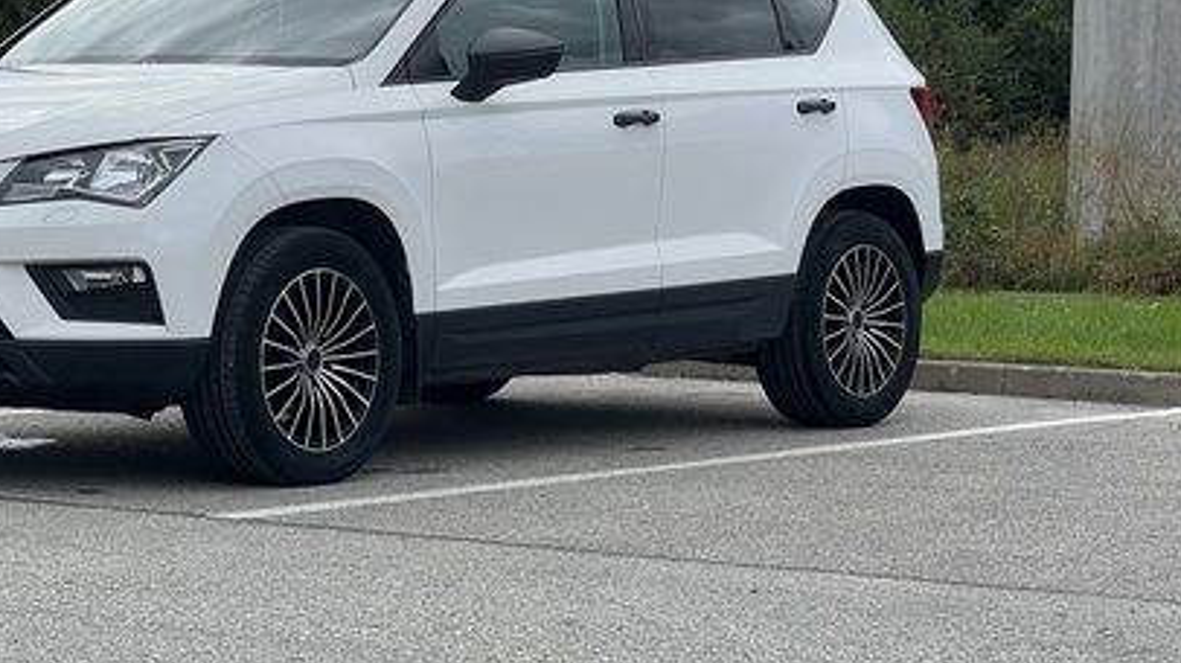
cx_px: 361
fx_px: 3882
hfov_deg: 17.2
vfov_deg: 9.8
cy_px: 273
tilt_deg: -1.1
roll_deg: -1.9
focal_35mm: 124
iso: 32
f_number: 2.8
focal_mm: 9
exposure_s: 1/435
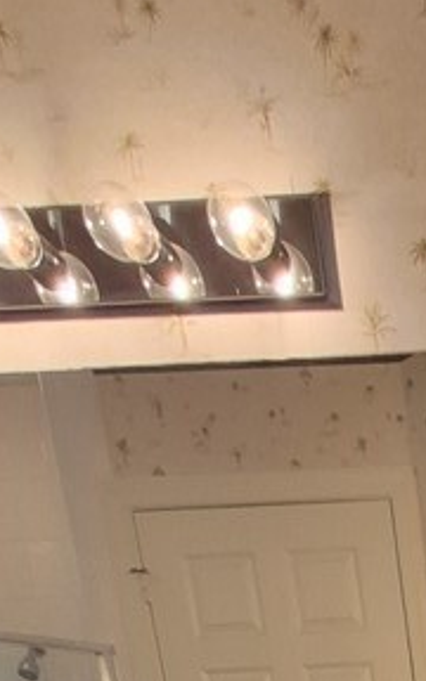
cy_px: 1033
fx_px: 910
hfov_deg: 21.8
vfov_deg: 27.5
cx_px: 644
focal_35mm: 49
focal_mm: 1.74
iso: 160
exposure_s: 1/60
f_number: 2.2
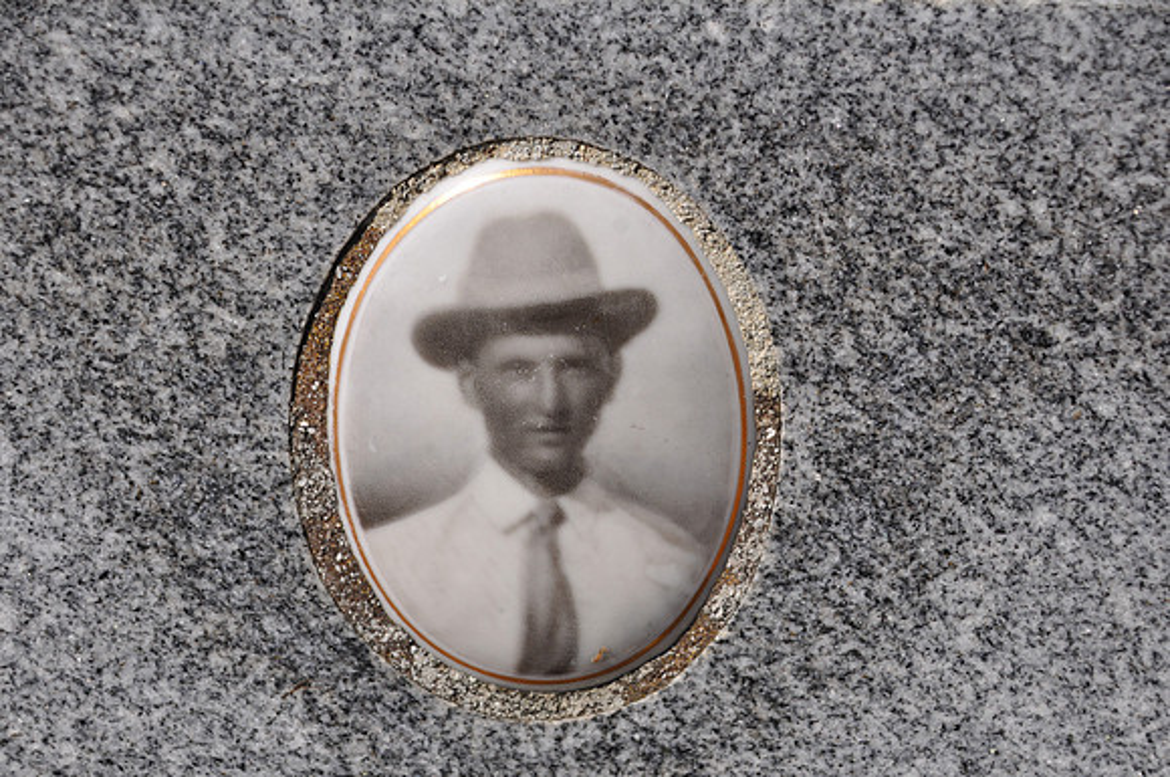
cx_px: 585
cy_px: 388
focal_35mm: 153
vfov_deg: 8.9
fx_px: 4966
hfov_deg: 13.4
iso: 200
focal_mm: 102
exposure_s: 1/400
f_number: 10
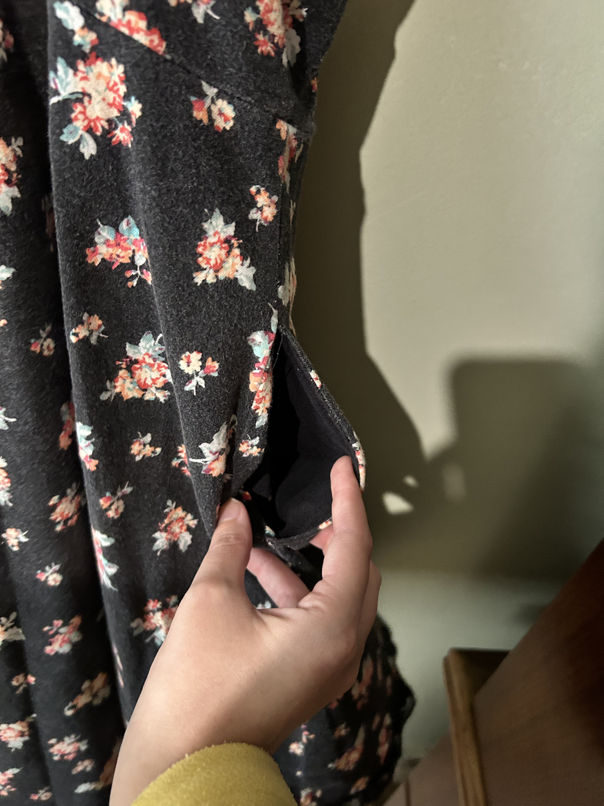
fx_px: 605
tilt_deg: -46.2
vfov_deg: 67.3
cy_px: 403
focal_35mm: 26
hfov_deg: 53.1
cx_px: 302
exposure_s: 1/29
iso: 640
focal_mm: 5.7
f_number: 1.5
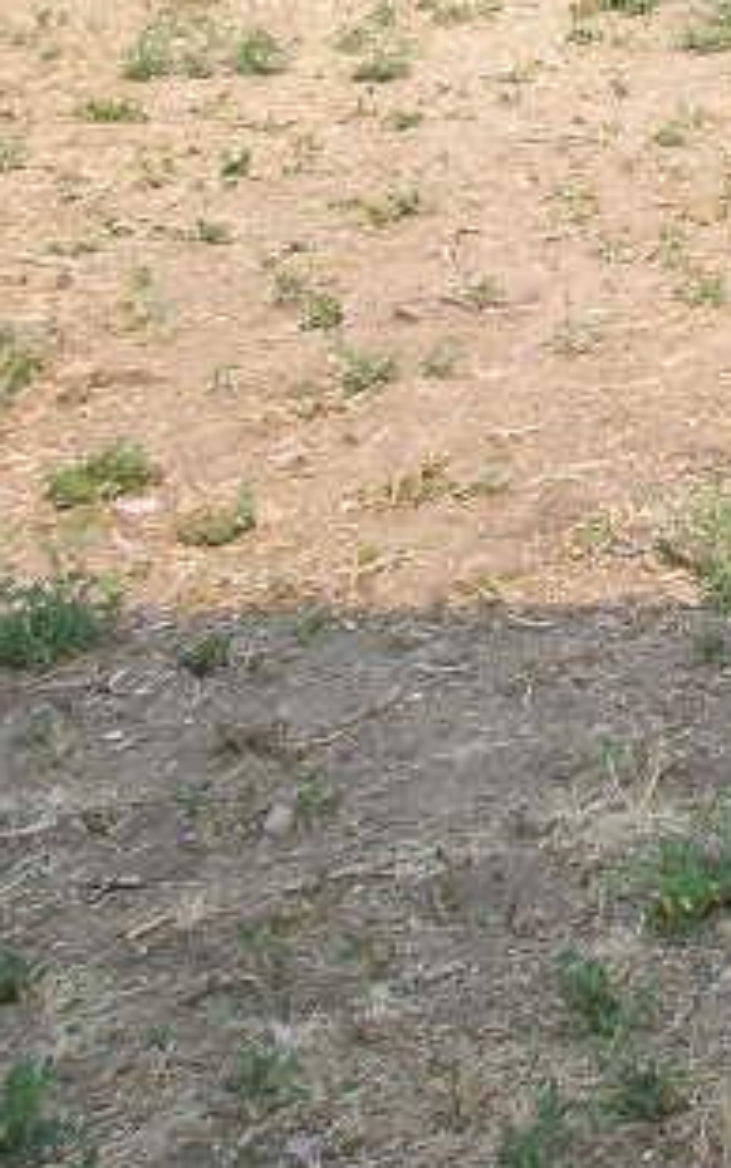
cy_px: -181
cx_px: 1865
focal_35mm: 98
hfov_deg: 10.9
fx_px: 3121
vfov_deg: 20.1
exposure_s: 1/210
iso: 71
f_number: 5.6
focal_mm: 5.8
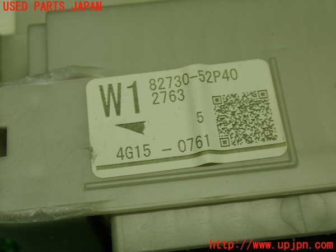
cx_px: 168
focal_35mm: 58
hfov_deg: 33.2
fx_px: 563
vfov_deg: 25.2
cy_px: 126
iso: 200
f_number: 3.5
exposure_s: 1/60
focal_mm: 10.35
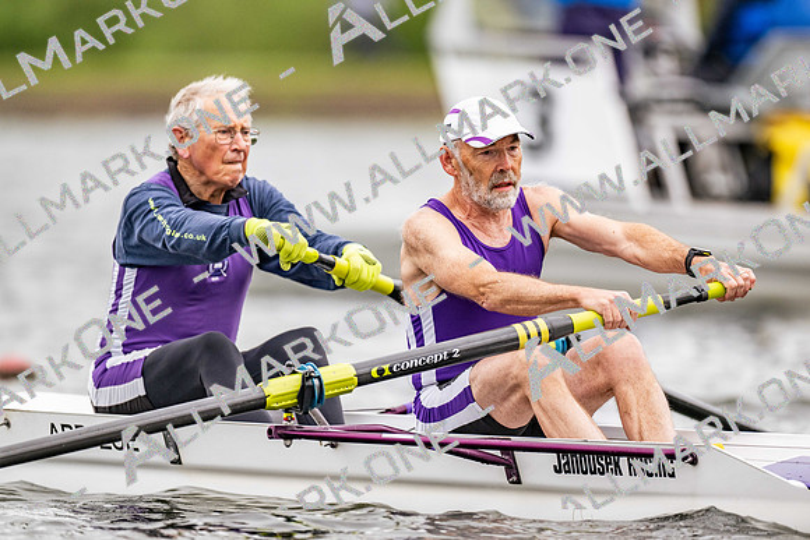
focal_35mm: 600
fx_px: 13503
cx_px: 405
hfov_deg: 3.4
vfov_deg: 2.3
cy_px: 270
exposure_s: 1/2500
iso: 800
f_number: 4
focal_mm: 600
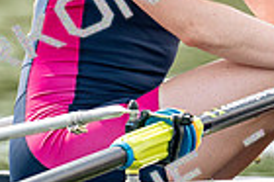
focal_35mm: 1660
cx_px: 139
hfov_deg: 1.2
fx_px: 12620
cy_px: -60
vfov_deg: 0.8
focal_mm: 400
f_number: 4.5
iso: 900
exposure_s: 1/2000
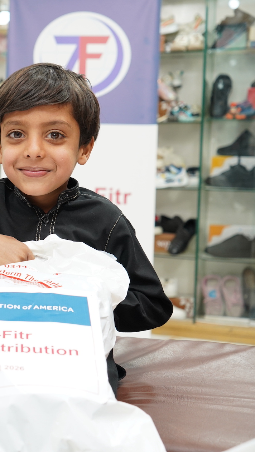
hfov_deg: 18.0
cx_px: -83
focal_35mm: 62
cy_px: 227
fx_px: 745
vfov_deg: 33.8
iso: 1000
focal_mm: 39
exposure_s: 1/160
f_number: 4.5
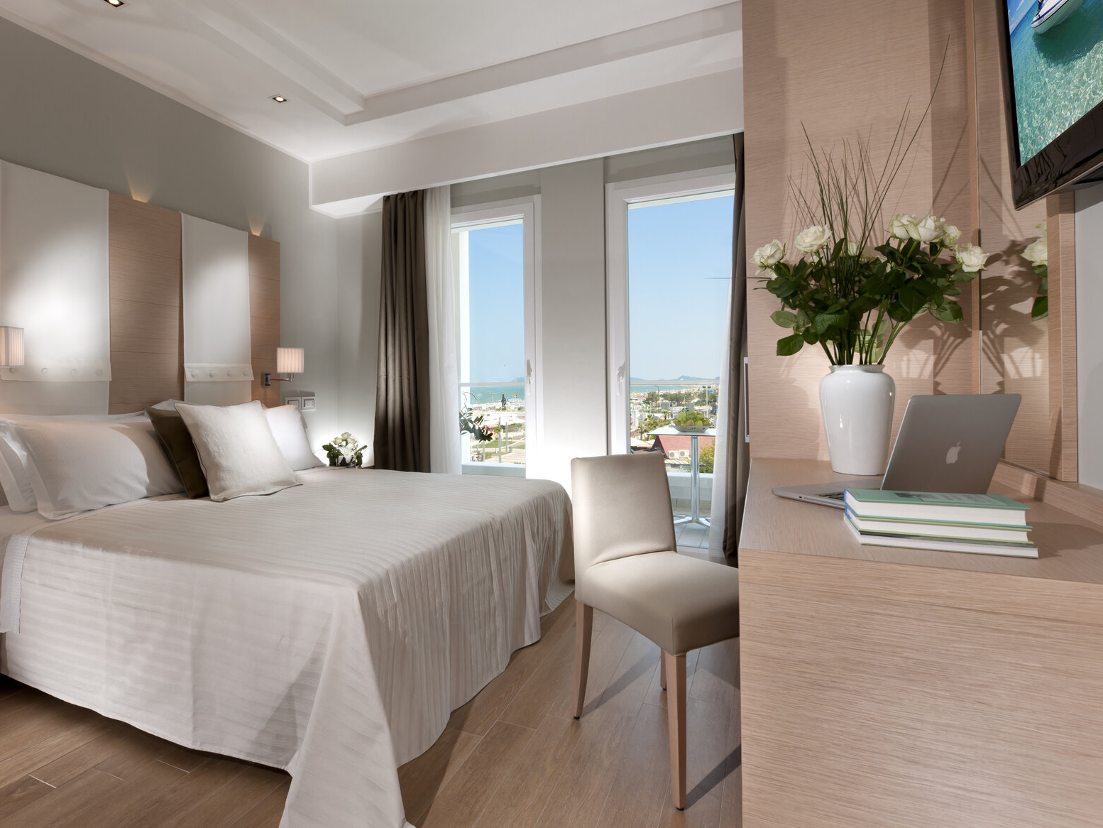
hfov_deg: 84.0
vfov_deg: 68.7
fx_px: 606
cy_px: 398
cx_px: 464
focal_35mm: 19
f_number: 11
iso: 100
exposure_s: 1/30
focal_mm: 15
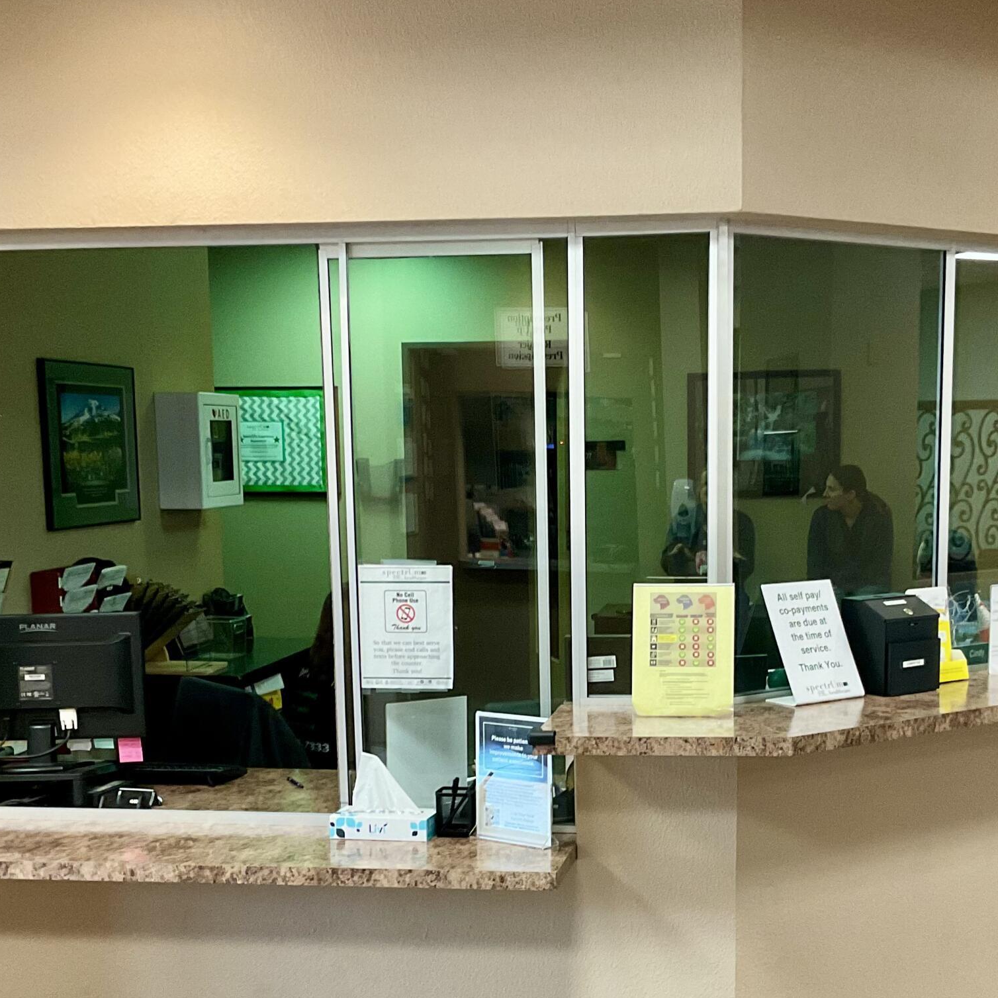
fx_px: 1664
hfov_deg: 33.3
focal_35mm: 51
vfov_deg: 33.0
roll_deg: +0.5
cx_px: 593
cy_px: 686
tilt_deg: -8.6
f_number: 1.8
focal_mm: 3
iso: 160
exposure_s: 1/60
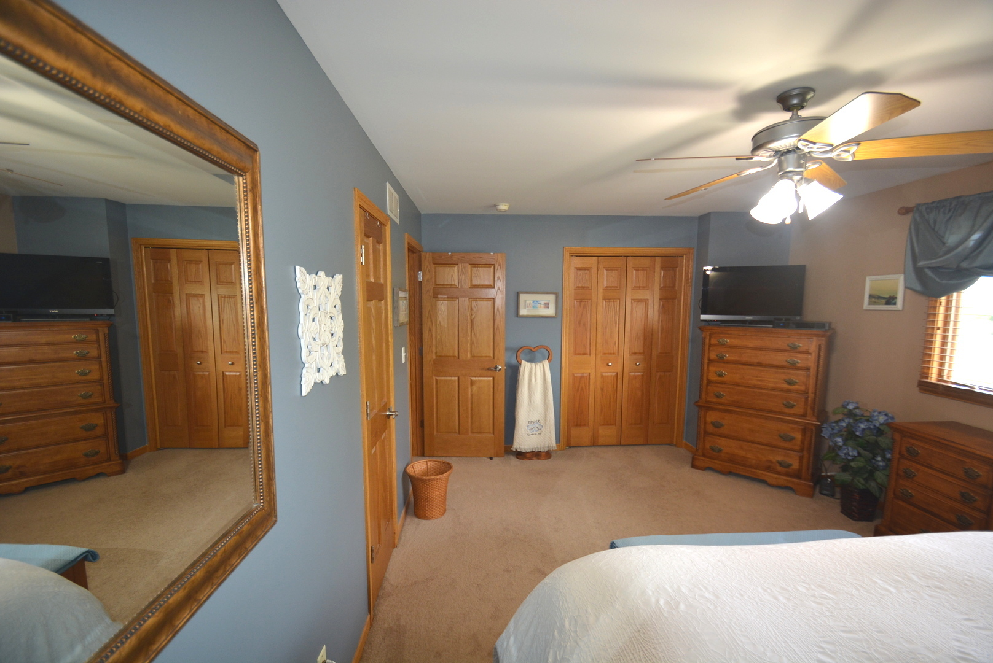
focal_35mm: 15
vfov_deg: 77.4
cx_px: 496
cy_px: 332
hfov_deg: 100.4
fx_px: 414
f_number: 3.5
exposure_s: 1/100
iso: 400
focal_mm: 10
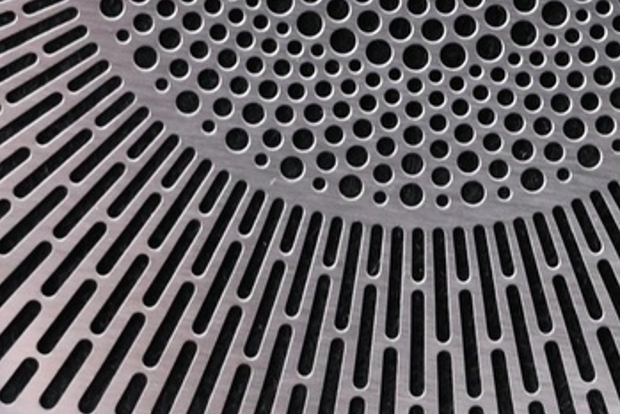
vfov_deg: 9.1
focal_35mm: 146
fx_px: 2521
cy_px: -222
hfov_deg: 13.9
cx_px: 521
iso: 1600
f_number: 4
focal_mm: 21
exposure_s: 1/20
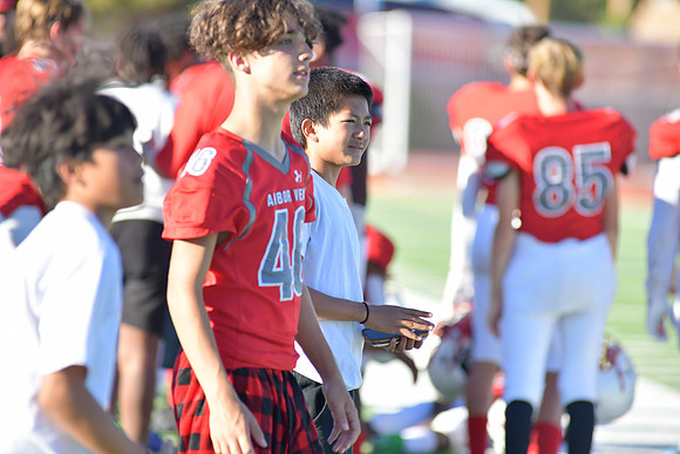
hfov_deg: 6.9
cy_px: 227
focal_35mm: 300
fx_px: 5668
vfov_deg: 4.6
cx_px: 340
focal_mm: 300
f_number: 5
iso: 1100
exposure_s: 1/3200
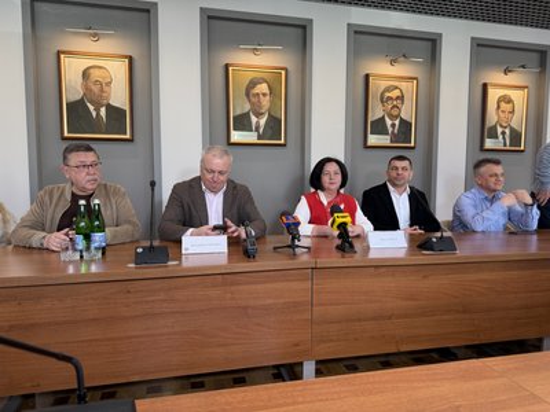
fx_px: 381
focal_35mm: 24
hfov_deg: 71.6
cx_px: 275
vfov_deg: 56.8
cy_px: 206
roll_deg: +0.1
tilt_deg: -3.9
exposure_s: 1/50
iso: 125
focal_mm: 6.76
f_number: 1.78
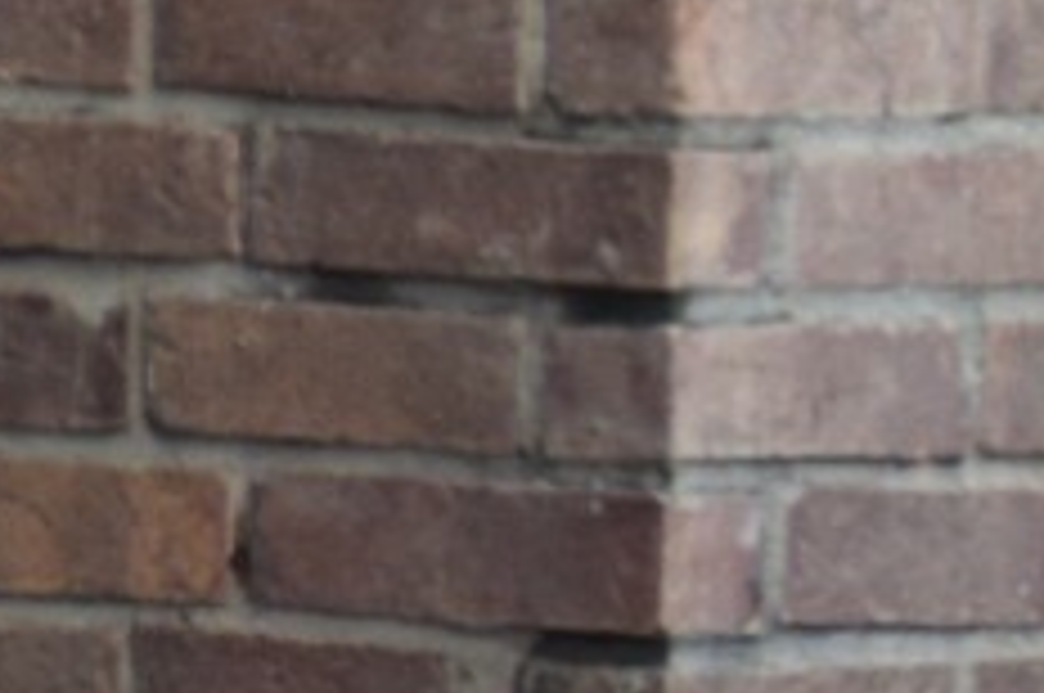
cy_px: 328
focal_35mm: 1175
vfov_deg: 1.2
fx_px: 34027
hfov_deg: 1.7
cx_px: 3078
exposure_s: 1/250
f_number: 5.6
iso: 800
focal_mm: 112
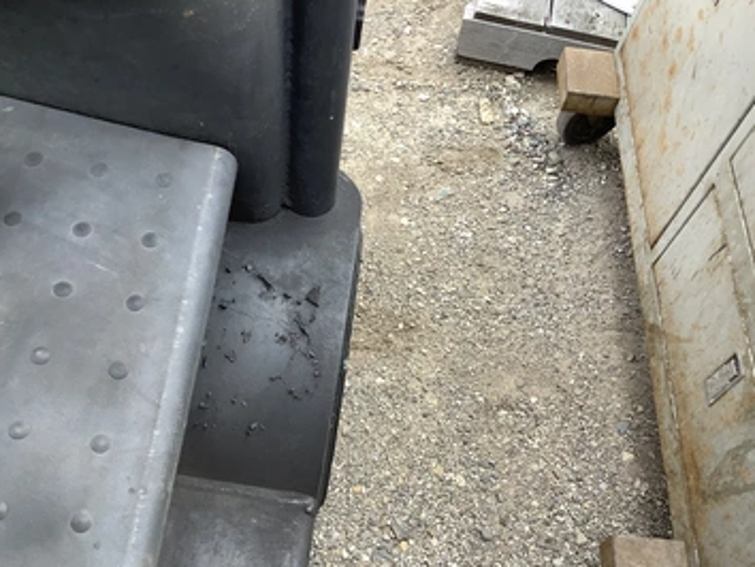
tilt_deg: -58.7
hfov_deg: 52.5
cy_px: 311
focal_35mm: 35
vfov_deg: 40.7
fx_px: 764
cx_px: 339
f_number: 2.4
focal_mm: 3.3
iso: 64
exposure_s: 1/60
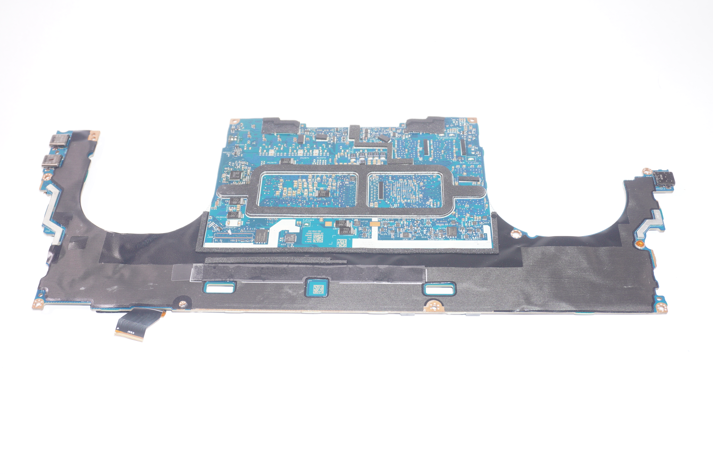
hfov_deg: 48.0
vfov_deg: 33.0
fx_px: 801
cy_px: 237
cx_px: 356
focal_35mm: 40
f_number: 5.6
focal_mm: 27
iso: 200
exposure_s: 1/160
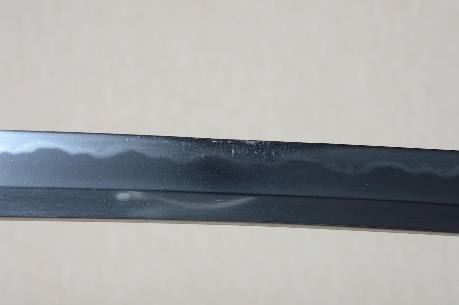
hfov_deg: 16.1
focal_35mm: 128
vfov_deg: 10.7
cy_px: 152
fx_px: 1624
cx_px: 230
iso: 400
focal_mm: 85
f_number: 11
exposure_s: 1/2
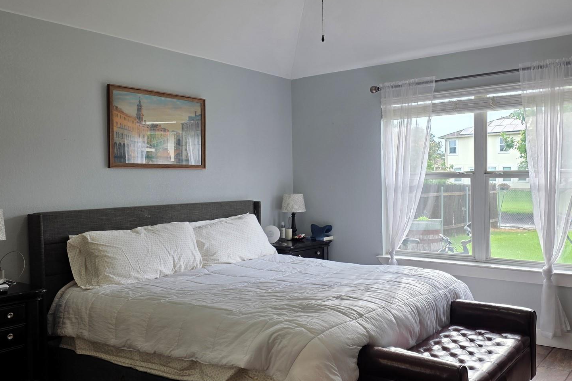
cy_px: 186
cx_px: 316
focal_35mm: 34
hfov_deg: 55.7
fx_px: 540
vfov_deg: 38.9
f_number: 1.7
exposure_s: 1/120
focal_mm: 6.25
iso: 50
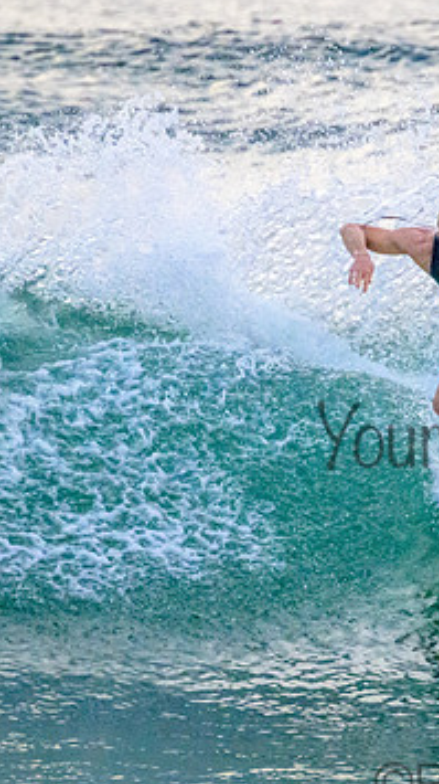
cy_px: 365
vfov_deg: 1.4
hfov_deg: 0.8
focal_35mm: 1535
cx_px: 468
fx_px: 31849
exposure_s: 1/2000
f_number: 11
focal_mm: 800
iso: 7200
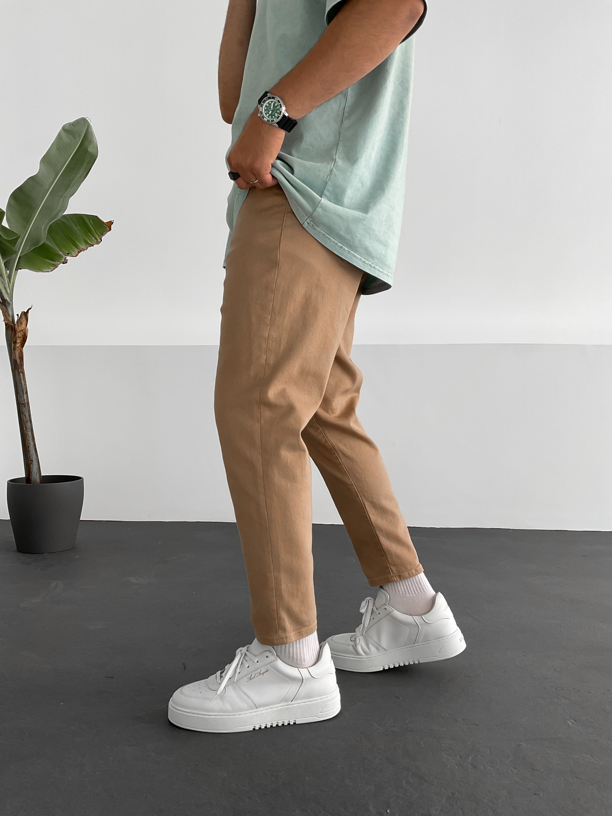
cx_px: 306
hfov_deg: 48.2
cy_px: 408
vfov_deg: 61.7
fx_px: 684
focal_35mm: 29
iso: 40
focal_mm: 3
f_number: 1.8
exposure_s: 1/120
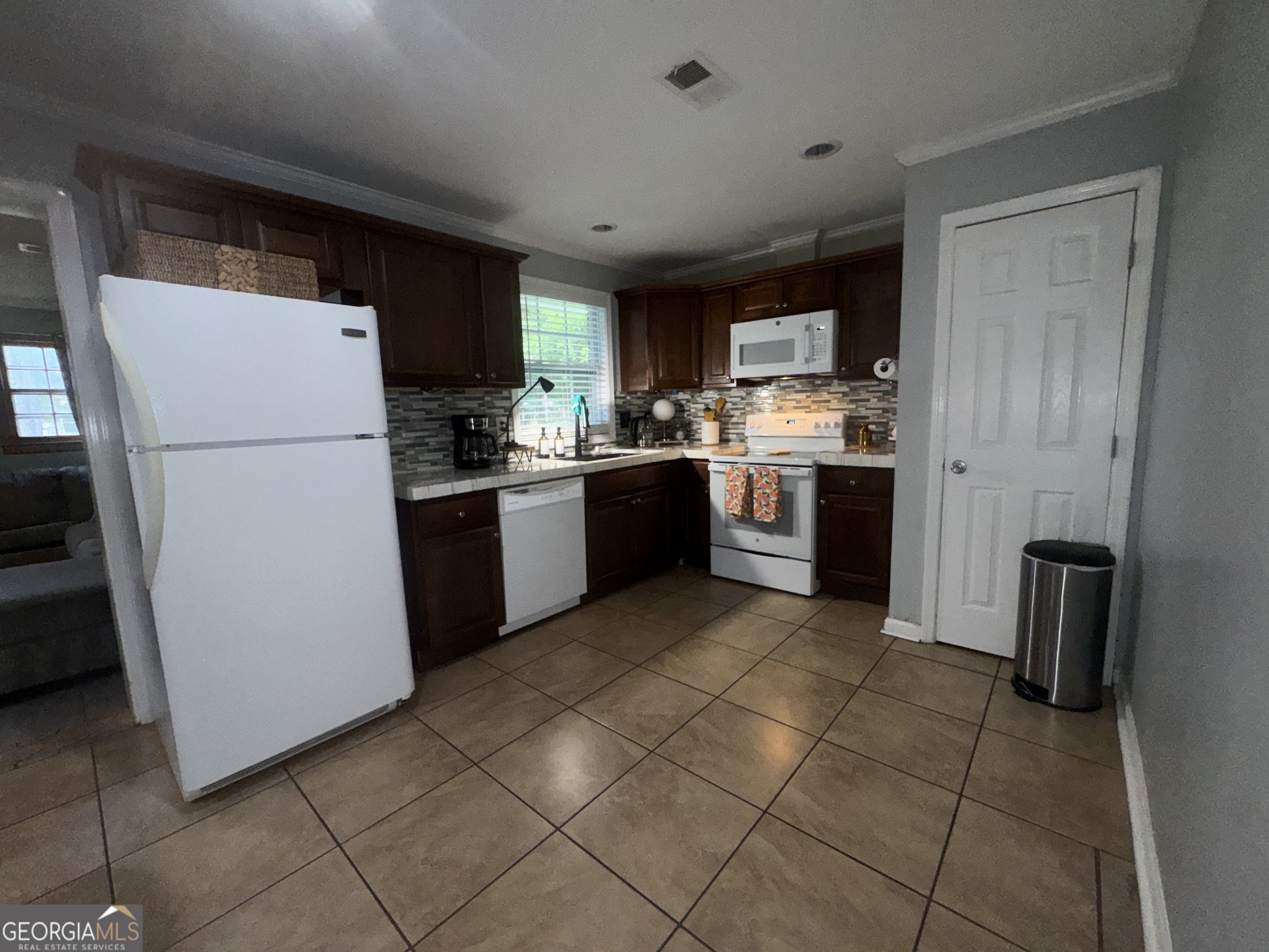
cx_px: 634
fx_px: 513
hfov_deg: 102.1
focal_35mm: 14
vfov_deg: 85.7
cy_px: 476
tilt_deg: -8.8
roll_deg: +1.4
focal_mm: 2.22
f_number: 2.2
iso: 100
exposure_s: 1/60
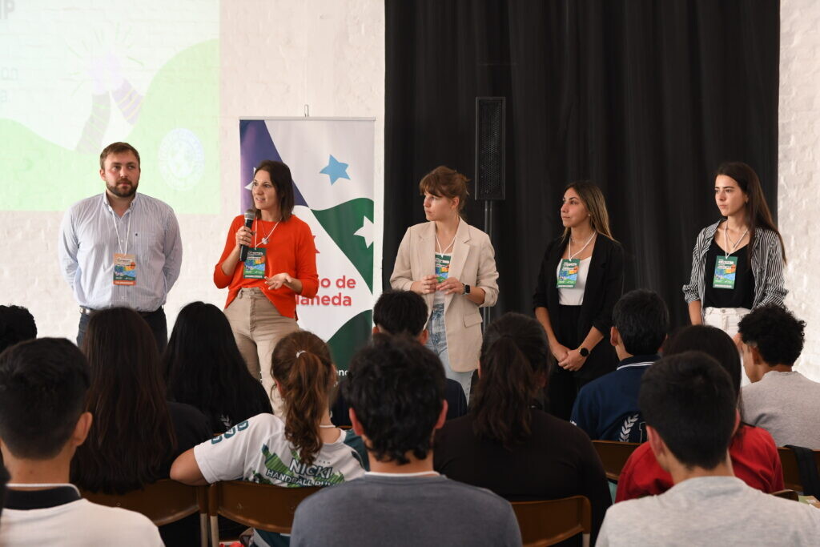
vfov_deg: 19.7
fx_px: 1572
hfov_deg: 29.2
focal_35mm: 69
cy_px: 274
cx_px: 410
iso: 1000
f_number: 5
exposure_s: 1/80
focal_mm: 46
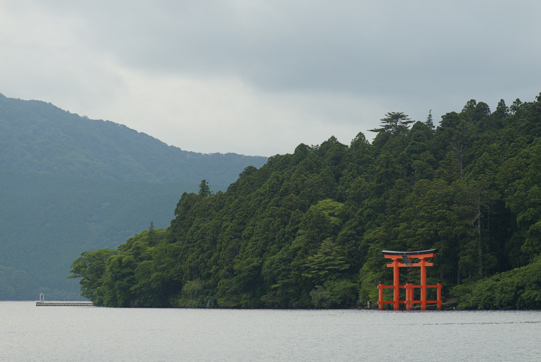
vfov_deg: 8.4
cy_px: 163
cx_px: 273
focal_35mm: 164
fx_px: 2467
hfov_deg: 12.5
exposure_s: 1/320
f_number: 4.5
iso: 100
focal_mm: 49.7
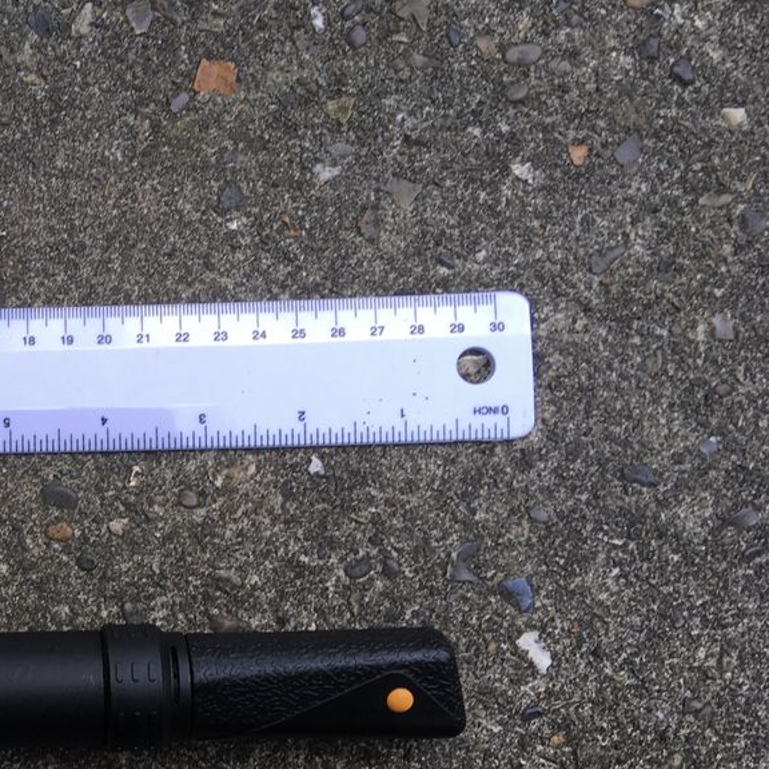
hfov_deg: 27.8
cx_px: -47
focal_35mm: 57
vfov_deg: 29.7
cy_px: 557
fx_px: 1433
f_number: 2.2
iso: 25
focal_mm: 4.15
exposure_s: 1/123
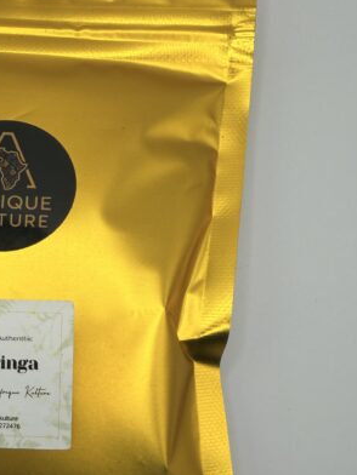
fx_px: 674
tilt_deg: -77.0
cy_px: 364
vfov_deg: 37.8
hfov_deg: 28.6
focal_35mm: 49
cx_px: 40
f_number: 2.2
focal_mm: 2.22
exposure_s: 1/363
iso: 50
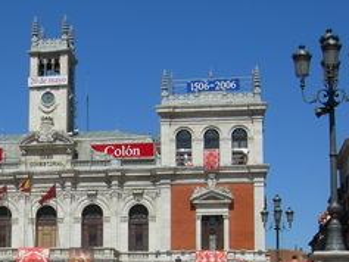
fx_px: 767
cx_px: 57
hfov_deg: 25.1
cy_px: 227
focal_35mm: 76
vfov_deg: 19.1
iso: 64
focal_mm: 7.5
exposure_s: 1/314
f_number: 7.6
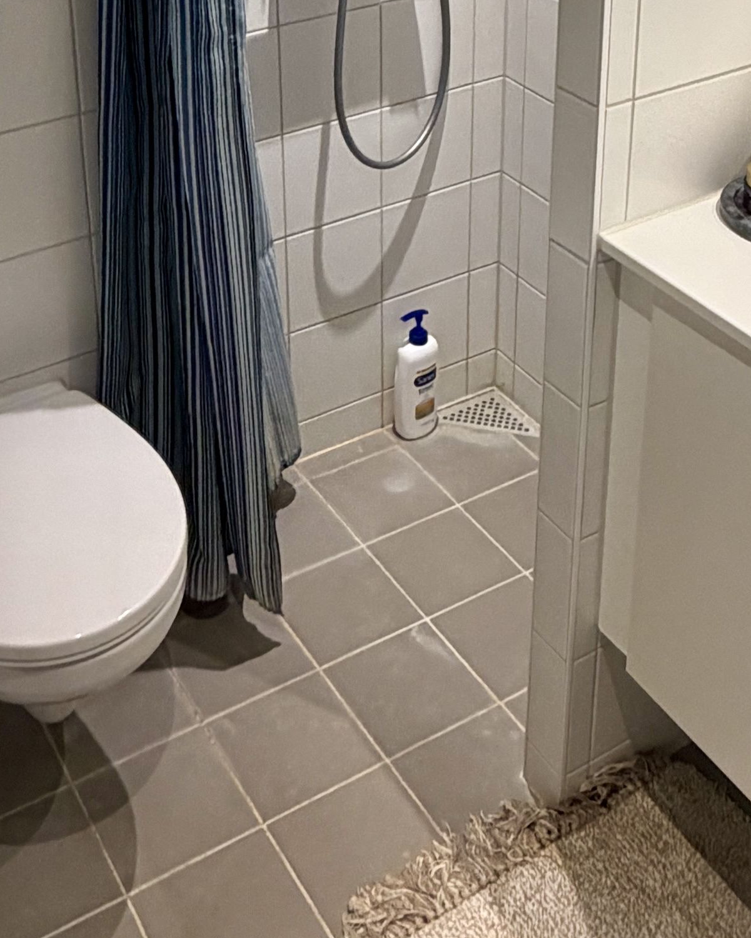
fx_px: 1445
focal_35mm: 52
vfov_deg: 33.2
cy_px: 20
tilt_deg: -21.1
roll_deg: -0.1
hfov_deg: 29.1
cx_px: 375
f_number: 2.2
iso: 250
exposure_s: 1/100
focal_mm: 2.22
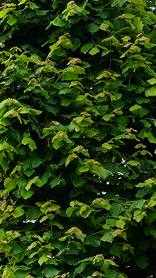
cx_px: -507
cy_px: 445
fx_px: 1611
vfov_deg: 9.5
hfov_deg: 4.9
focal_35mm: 219
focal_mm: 28
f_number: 7.1
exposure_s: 1/100
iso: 100
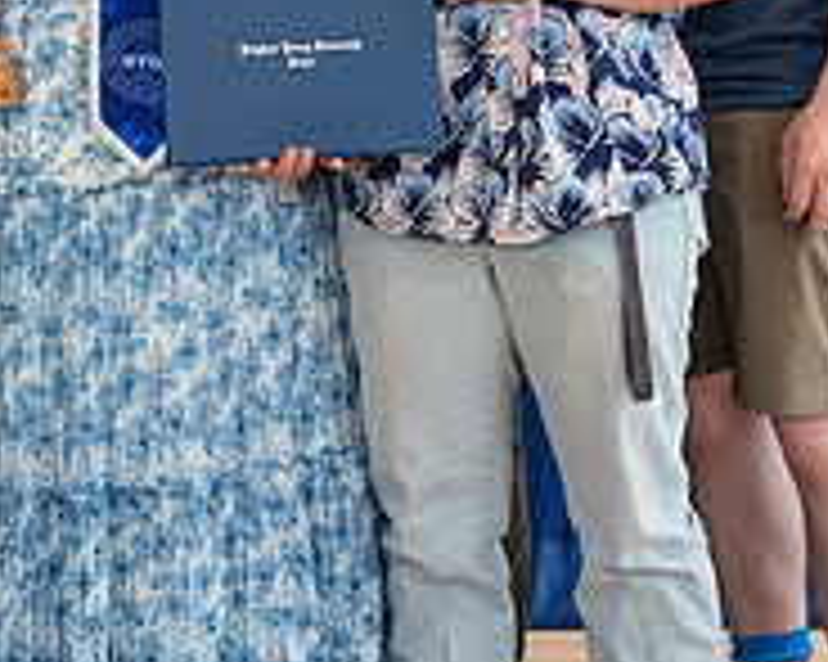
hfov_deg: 11.8
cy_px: -285
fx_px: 3992
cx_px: 155
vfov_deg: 9.3
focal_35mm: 163
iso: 800
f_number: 5
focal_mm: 50
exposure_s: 1/160
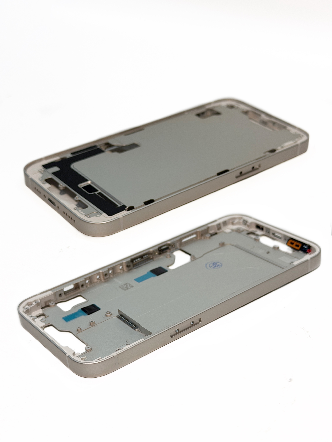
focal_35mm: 48
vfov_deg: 39.7
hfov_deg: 30.3
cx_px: 166
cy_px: 221
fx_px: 614
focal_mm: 6.76
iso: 64
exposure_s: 1/458
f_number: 1.78
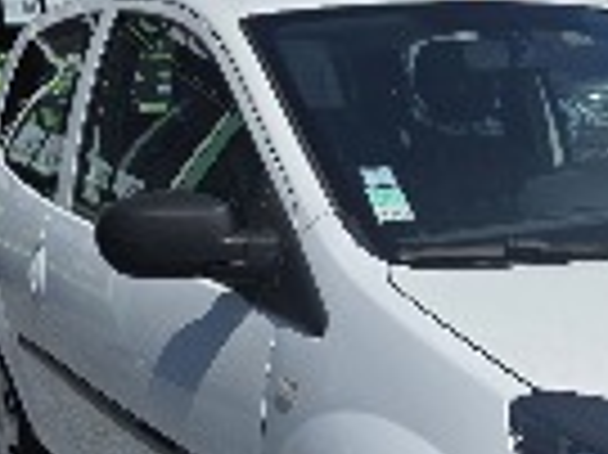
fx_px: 1246
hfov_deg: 26.4
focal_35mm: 71
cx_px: 567
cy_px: 441
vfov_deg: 20.1
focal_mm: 6.25
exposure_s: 1/7944
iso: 64
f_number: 1.7
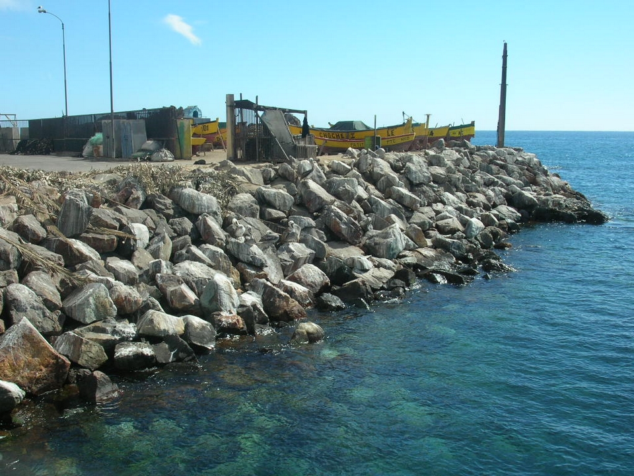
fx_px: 769
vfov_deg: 34.3
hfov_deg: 44.8
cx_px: 317
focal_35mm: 42
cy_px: 238
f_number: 6.1
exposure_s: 1/210
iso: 50
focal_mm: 7.1
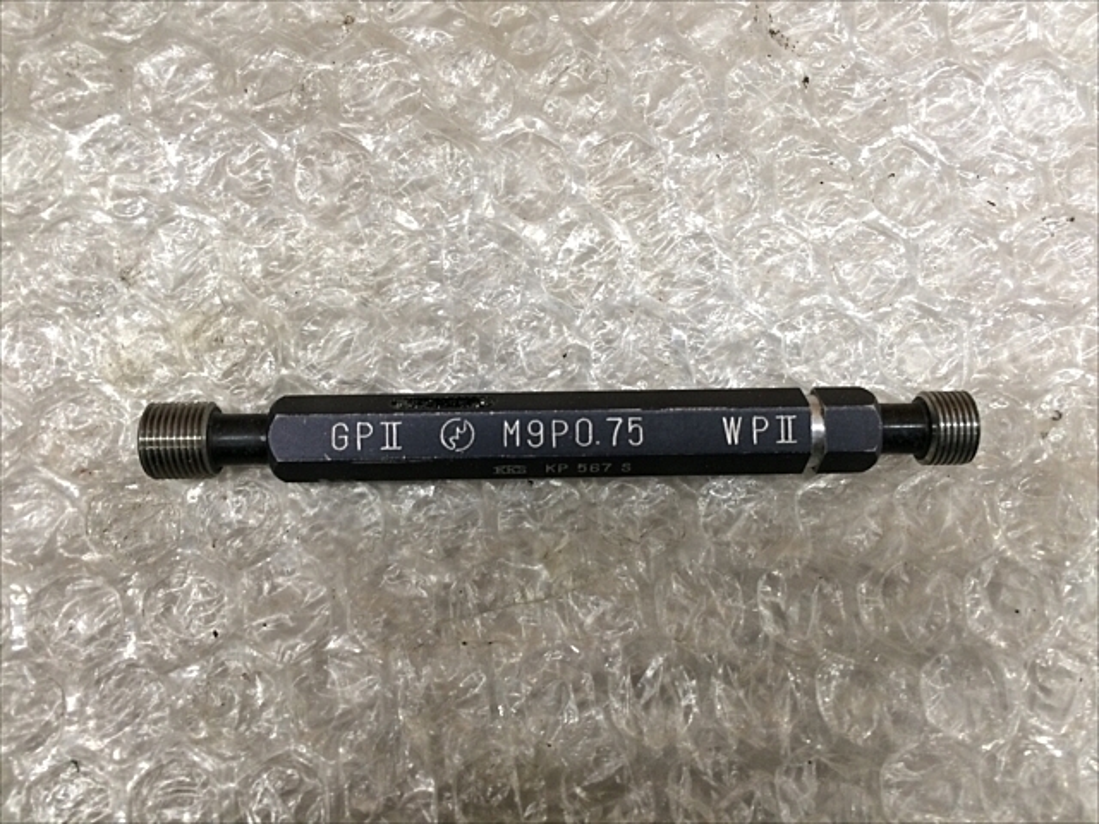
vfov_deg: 48.2
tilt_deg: -81.0
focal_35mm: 29
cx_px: 550
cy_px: 412
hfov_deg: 61.7
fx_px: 921
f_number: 2.2
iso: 80
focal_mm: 4.15
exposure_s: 1/30
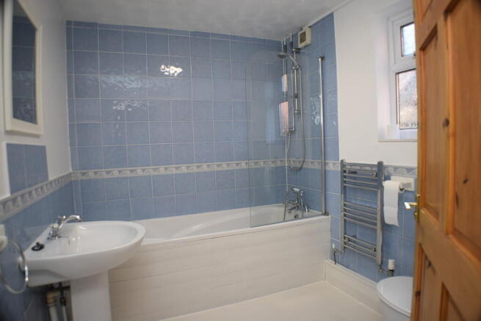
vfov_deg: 48.0
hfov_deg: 67.4
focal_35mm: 27
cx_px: 240
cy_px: 160
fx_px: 361
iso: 400
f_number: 4
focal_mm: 18
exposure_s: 1/60
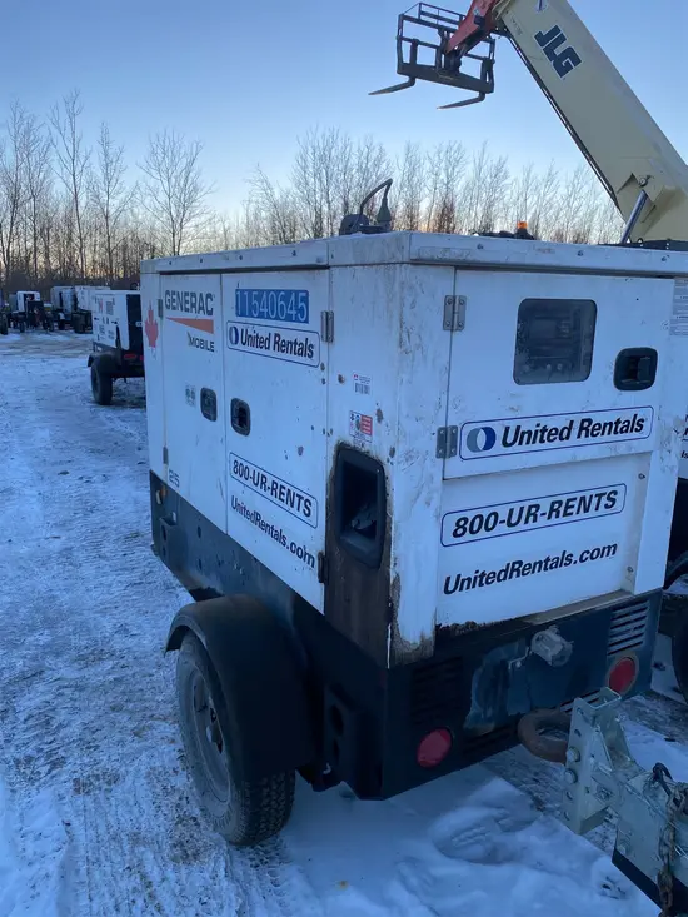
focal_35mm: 26
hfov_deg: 53.1
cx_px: 344
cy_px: 458
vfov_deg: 67.3
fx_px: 689
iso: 32
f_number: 1.8
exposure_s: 1/499
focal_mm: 4.25
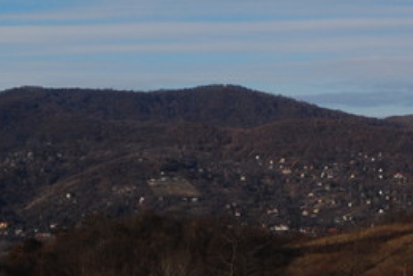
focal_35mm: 103
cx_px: 158
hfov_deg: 19.8
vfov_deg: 13.3
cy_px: 81
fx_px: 1182
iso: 400
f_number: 13
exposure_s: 1/640
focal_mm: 28
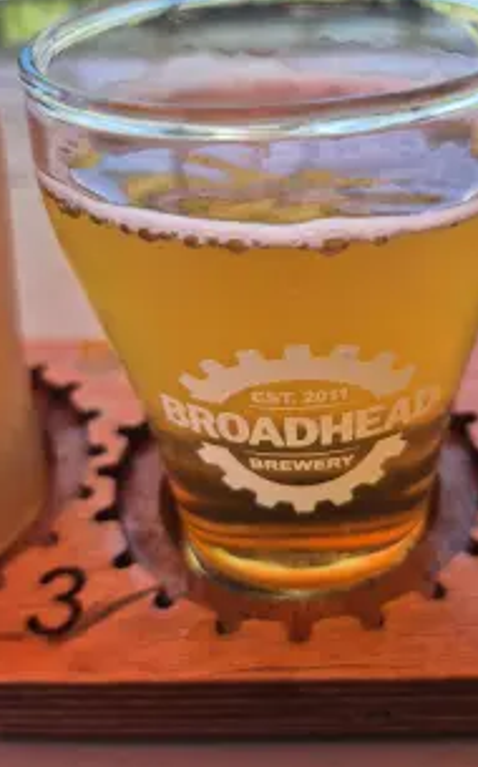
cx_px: 284
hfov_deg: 39.2
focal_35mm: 32
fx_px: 669
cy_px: 390
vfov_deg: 59.7
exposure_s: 1/329
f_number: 1.8
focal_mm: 5.4
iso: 25
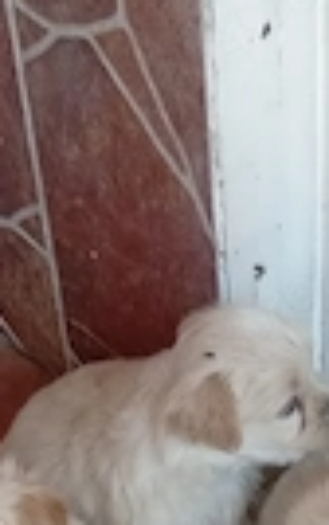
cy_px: 729
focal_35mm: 85
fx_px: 1217
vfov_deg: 21.4
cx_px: 329
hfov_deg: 15.1
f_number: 1.8
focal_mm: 3.84
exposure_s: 1/100
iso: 87
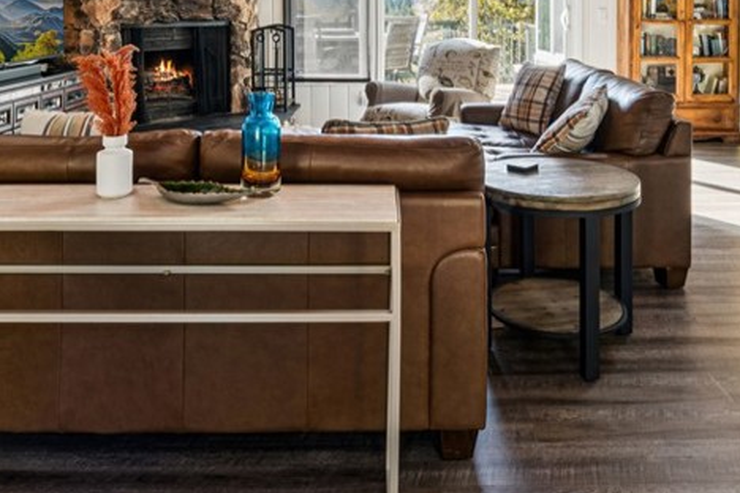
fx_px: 724
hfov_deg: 54.1
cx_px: 392
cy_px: 0
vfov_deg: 34.3
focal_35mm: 35
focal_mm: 16.1
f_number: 22
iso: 100
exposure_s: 1
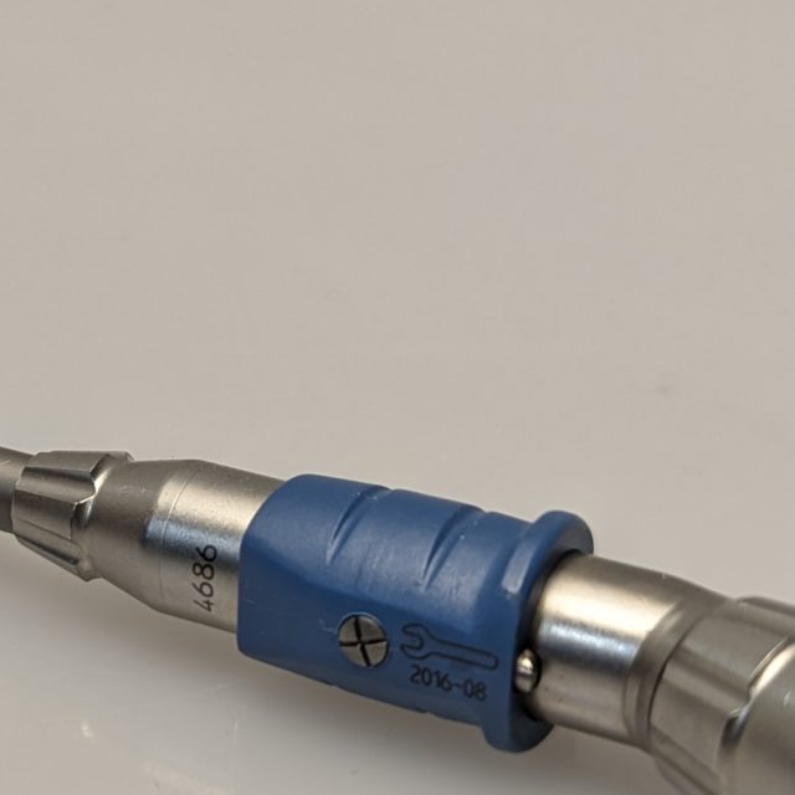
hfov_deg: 19.9
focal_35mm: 85
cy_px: 366
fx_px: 2209
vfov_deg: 20.4
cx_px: 29
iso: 82
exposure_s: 1/100
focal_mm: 6.81
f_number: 1.85
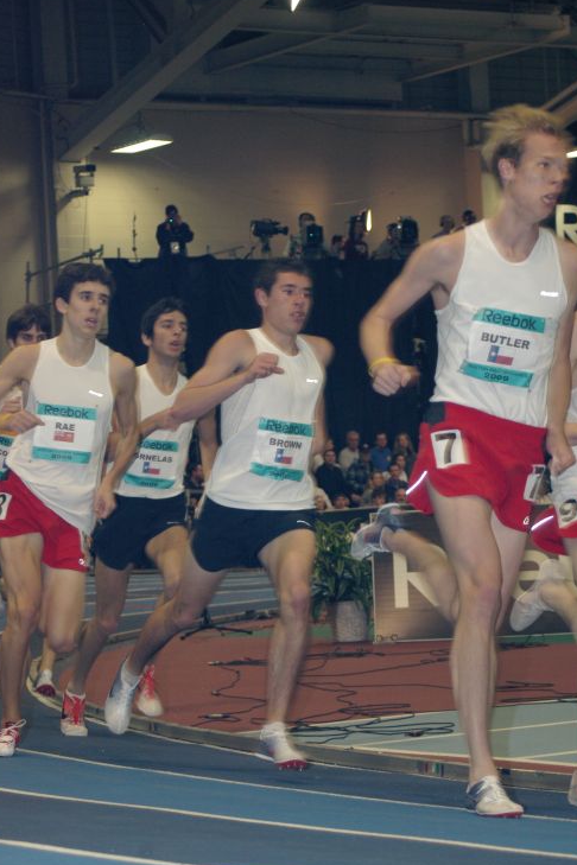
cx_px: 300
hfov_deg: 12.2
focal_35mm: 112
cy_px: 424
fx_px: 2692
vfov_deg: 18.3
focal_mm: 68
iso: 800
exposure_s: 1/125
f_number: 6.3
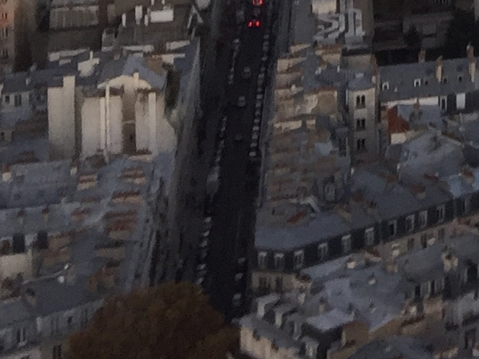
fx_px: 1978
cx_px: 1129
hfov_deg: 11.5
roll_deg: -0.6
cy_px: -463
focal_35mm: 143
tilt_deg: -2.0
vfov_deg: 9.4
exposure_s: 1/207
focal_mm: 4.15
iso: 32
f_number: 2.2
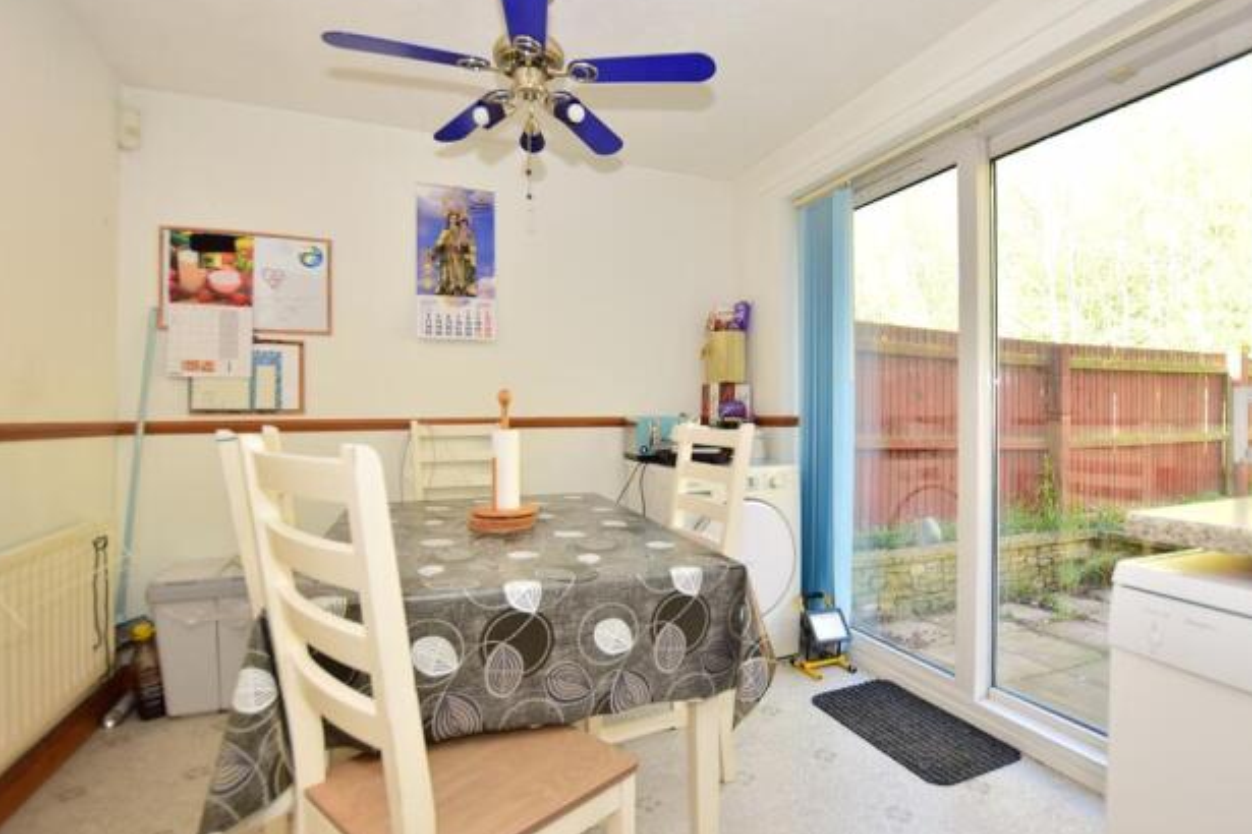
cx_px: 645
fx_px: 556
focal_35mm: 16
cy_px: 414
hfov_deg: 96.7
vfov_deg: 73.7
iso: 200
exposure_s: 1/60
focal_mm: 10
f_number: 5
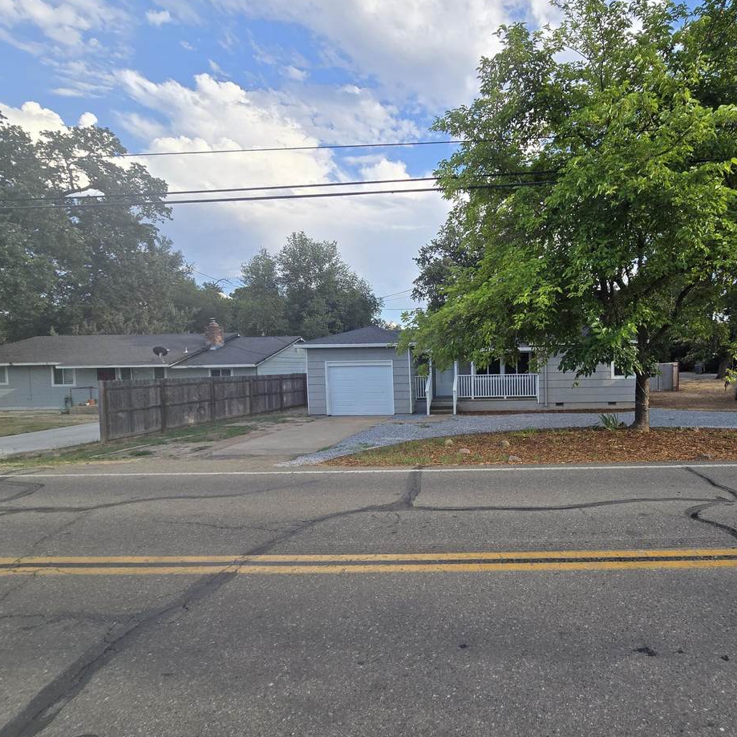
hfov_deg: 84.2
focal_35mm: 16
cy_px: 375
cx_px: 496
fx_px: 385
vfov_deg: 87.4
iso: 50
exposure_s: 1/1081
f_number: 2.2
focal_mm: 2.2
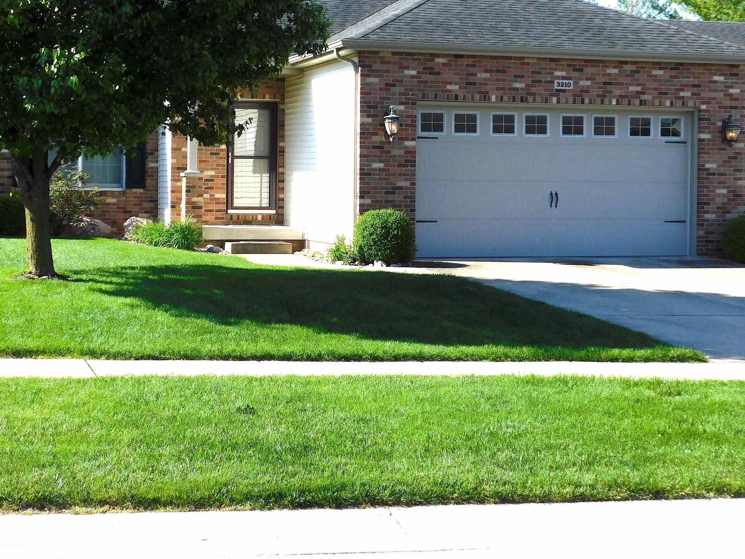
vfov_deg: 24.3
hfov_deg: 32.0
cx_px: 269
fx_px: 1291
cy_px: 203
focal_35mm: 60
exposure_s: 1/1000
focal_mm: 8
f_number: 3.7
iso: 125
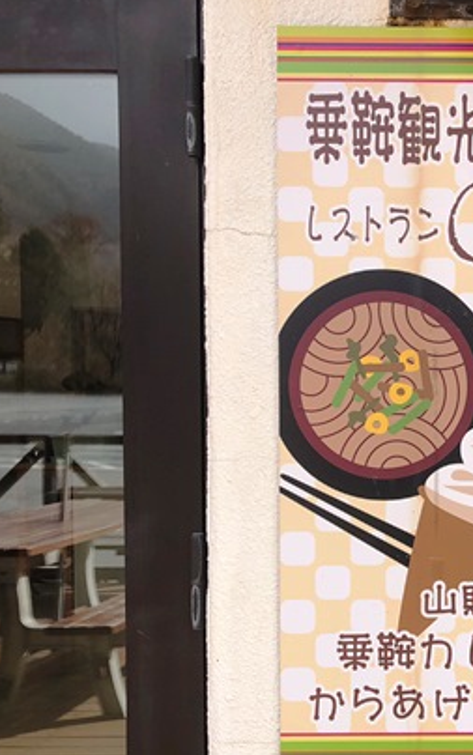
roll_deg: +2.3
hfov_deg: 24.8
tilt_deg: -1.8
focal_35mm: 47
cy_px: 435
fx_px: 968
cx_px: 568
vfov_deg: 42.5
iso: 20
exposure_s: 1/1066
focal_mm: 3.99
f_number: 1.8
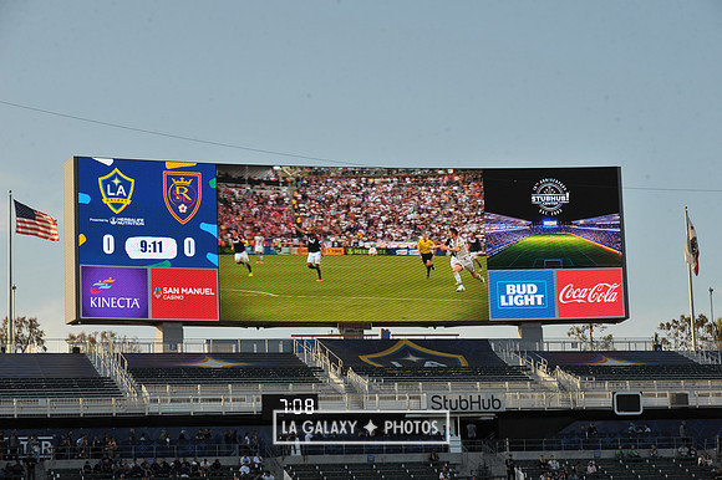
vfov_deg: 13.0
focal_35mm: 105
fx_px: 2105
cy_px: 240
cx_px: 361
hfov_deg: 19.5
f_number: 10
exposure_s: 1/400
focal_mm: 105
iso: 400
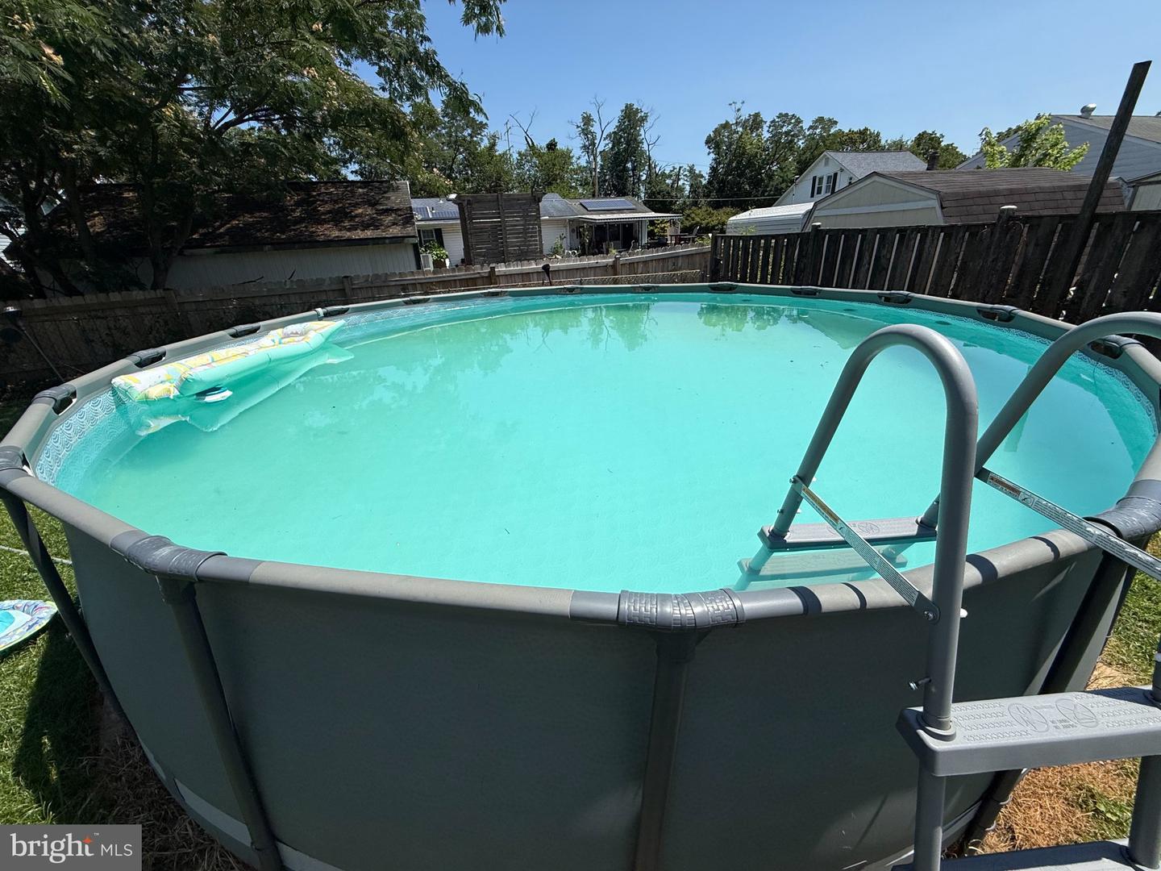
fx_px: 470
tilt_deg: -21.2
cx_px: 580
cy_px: 436
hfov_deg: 102.1
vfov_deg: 85.7
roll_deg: +3.8
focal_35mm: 14
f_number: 2.2
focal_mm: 2.22
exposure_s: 1/4425
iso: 50
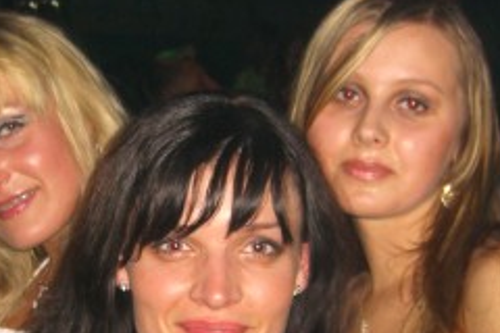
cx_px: 200
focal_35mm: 99
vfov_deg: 13.7
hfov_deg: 20.6
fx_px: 1375
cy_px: 310
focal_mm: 7.9
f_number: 2.8
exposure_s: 1/60
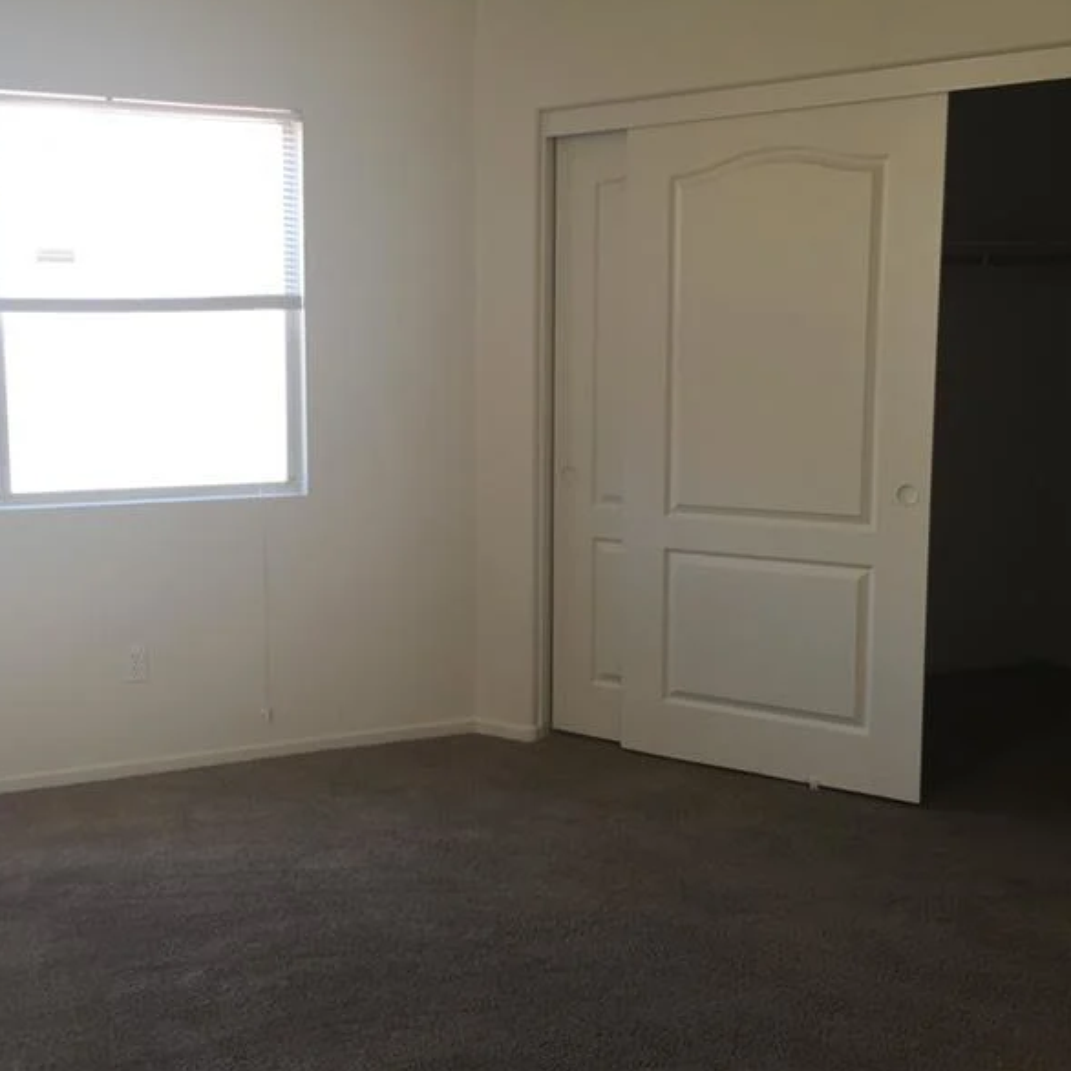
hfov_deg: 46.8
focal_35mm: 35
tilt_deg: -6.2
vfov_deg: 47.2
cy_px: 525
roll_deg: -1.3
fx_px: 1225
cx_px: 408
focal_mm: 4.15
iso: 32
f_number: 2.2
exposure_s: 1/60
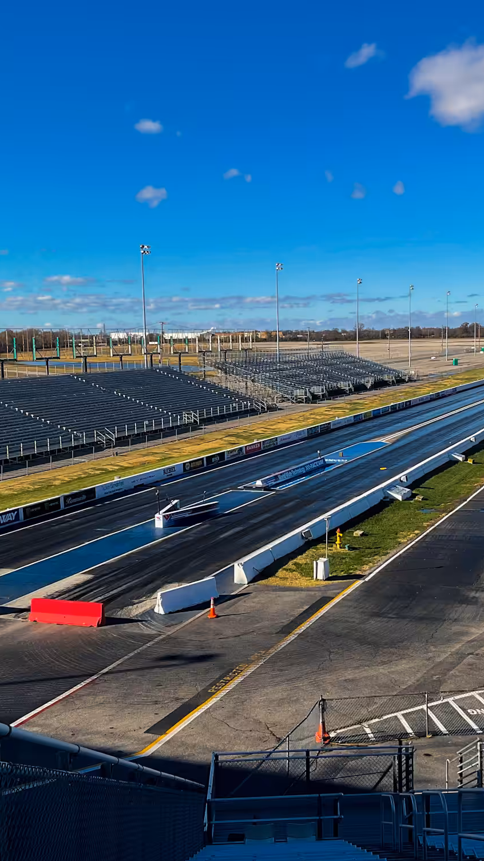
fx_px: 982
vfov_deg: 47.4
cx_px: 307
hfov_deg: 27.6
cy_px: 439
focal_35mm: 43
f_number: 1.8
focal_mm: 3
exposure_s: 1/2100
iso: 16
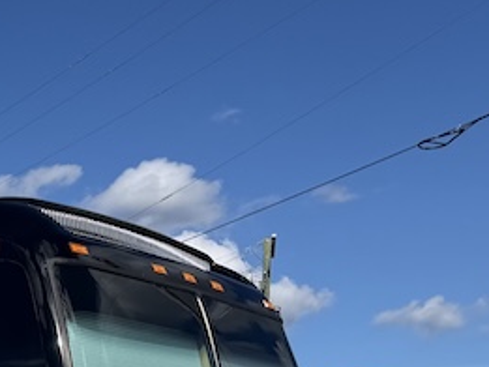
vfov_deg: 14.8
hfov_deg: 19.1
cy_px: 575
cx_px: -208
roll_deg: +0.3
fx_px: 1300
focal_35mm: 92
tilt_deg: -1.5
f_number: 1.78
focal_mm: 6.76
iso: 80
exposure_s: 1/8130
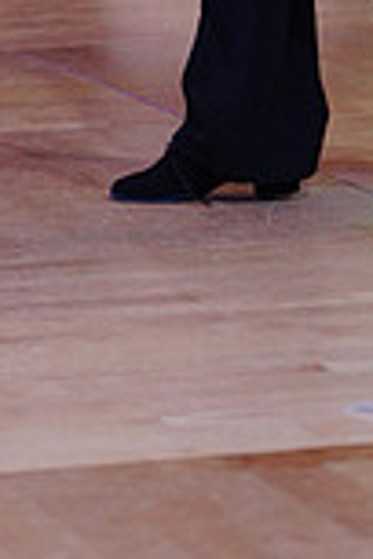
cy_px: -351
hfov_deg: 5.2
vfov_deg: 7.6
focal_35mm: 266
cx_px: -9
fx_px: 4134
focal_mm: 70
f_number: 2.8
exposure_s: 1/400
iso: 1600
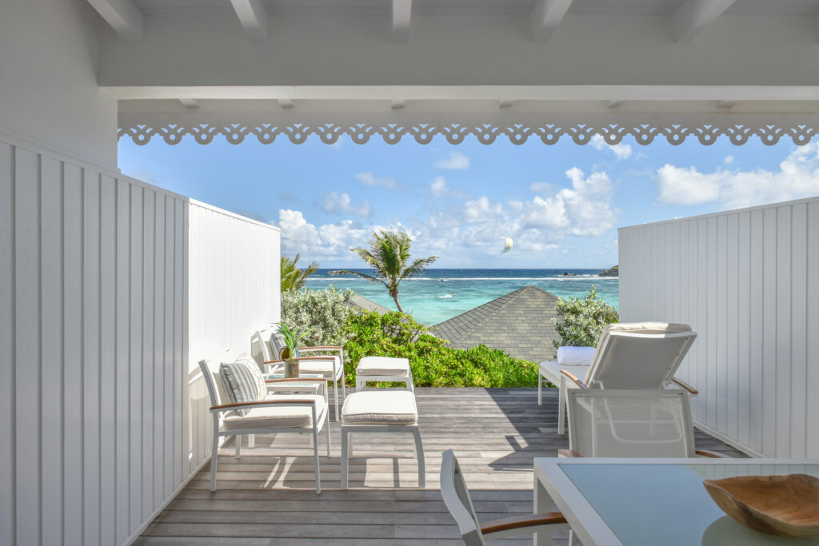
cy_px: 273
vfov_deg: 53.1
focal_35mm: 24
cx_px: 410
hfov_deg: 73.7
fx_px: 546
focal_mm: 24
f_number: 14
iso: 400
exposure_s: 1/500
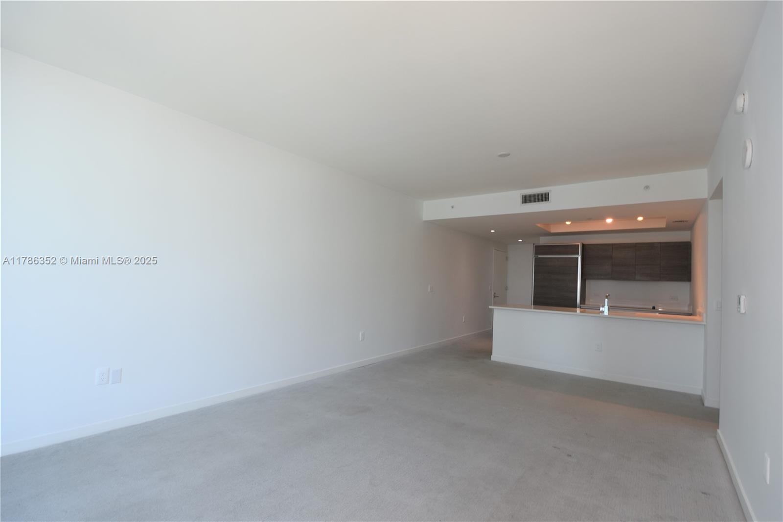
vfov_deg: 77.3
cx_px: 392
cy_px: 261
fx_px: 326
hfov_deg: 100.4
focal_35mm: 15
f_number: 5
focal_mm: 10
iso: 200
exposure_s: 1/60
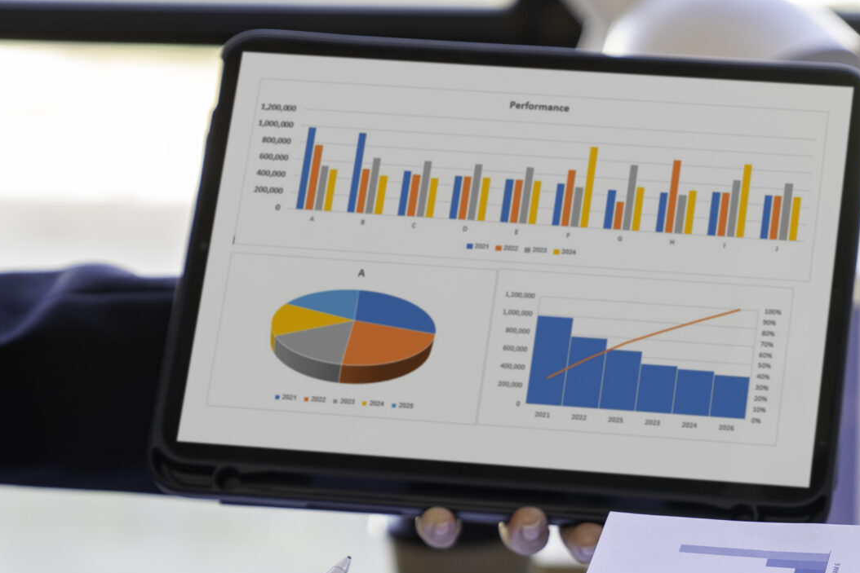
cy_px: 505
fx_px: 4061
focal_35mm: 170
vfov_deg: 8.1
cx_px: 698
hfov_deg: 12.0
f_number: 2.8
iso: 320
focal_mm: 70
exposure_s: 1/160
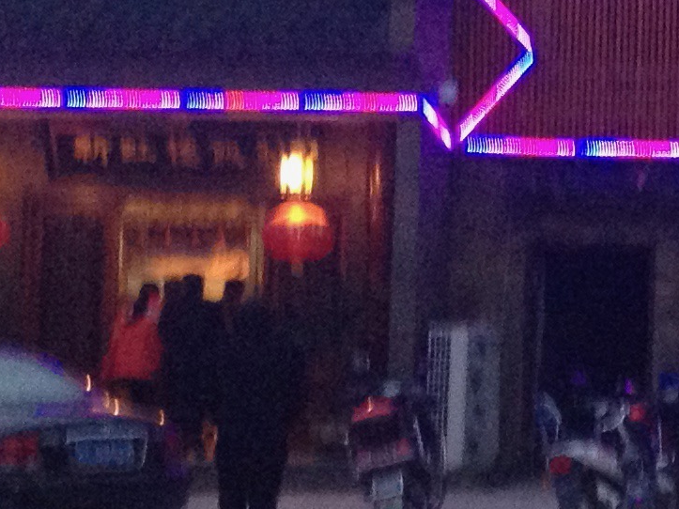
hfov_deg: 11.1
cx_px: 1449
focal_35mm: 158
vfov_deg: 9.4
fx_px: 3099
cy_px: 112
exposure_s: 1/20
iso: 250
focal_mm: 4.28
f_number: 2.4
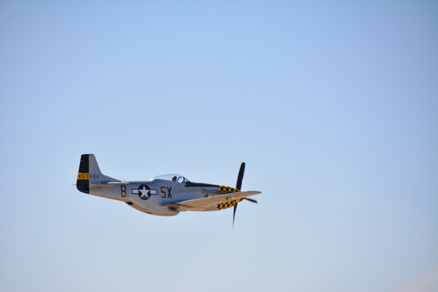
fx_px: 3651
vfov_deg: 4.6
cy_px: 146
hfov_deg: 6.9
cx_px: 219
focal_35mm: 300
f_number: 6.3
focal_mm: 200
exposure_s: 1/2000
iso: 400
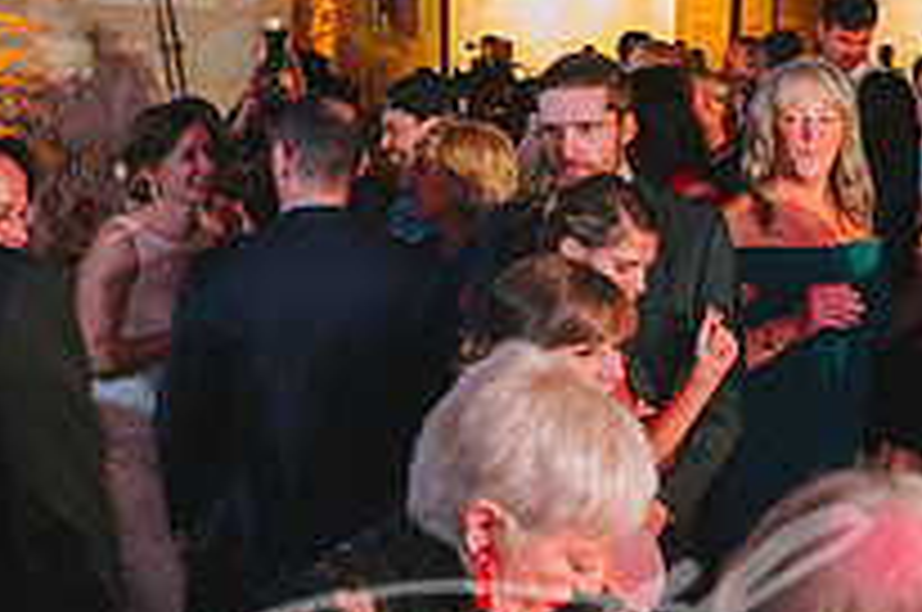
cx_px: 612
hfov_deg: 29.5
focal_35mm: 68
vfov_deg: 19.9
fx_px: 1739
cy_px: 252
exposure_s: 1/100
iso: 1600
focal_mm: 24
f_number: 2.8
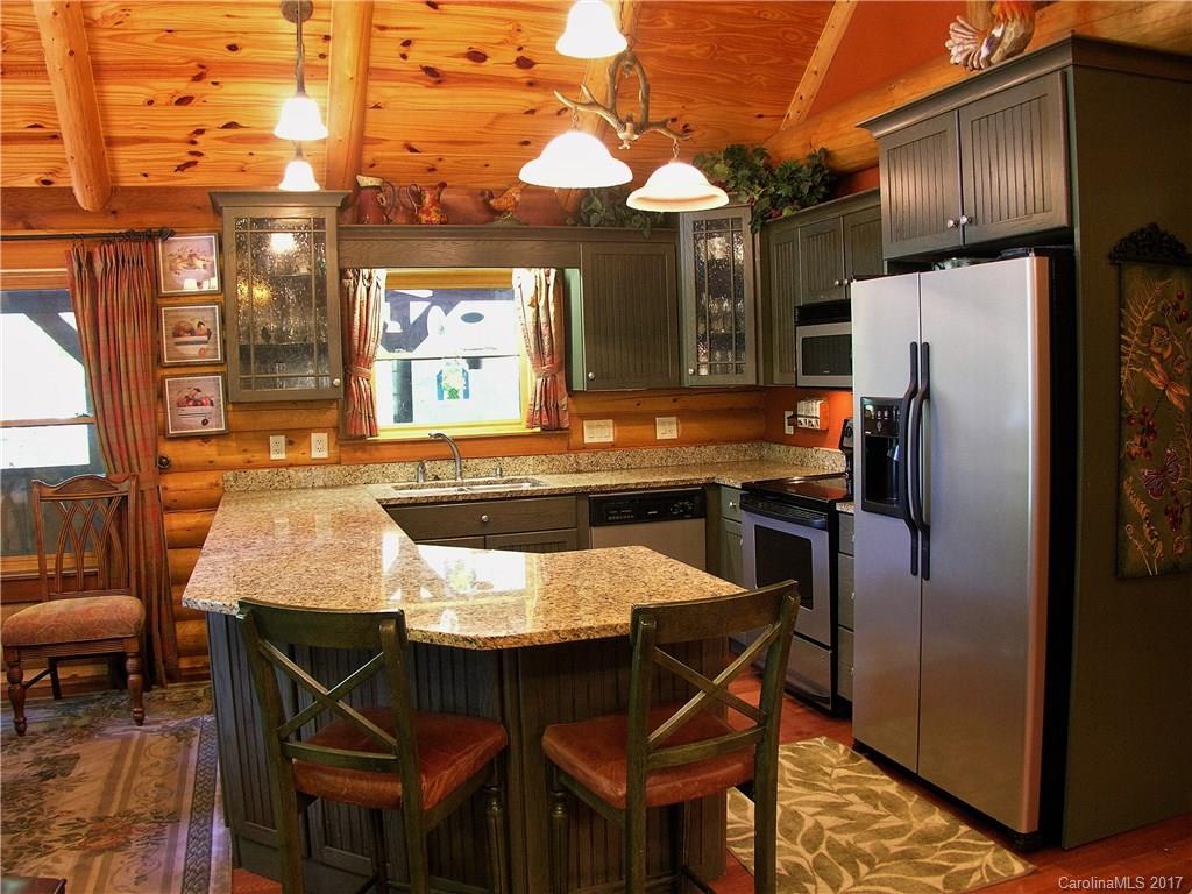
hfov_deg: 52.6
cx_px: 596
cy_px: 447
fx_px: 1205
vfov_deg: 40.7
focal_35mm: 35
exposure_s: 1/3.1
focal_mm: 8.9
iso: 147
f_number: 2.8
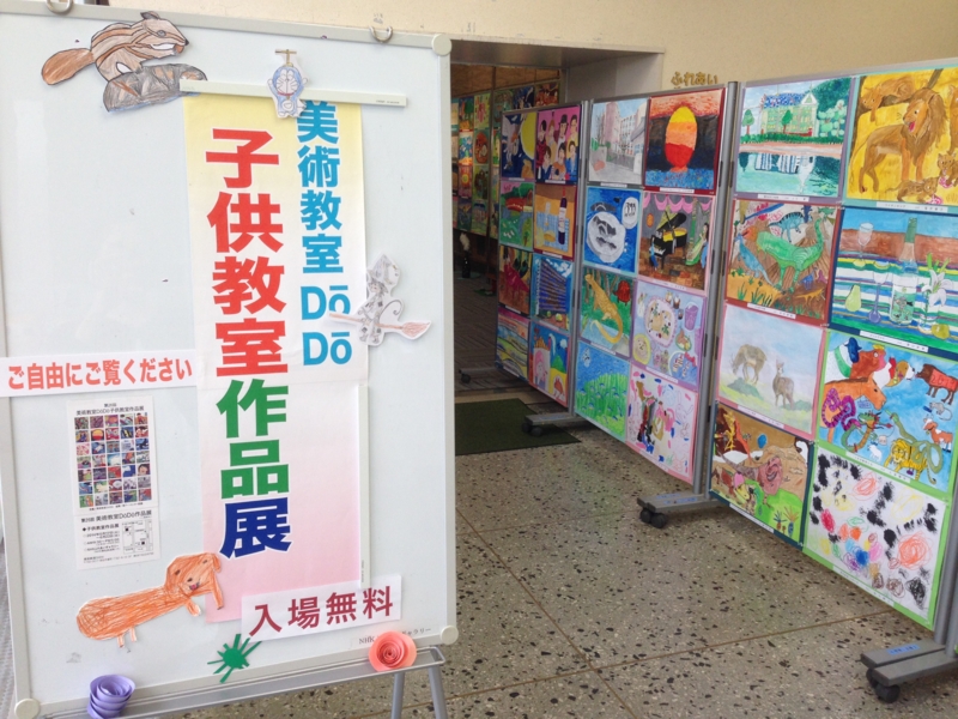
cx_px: 479
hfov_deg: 55.4
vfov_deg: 42.9
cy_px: 360
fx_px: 913
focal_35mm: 33
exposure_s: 1/120
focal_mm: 4.12
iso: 80
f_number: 2.4
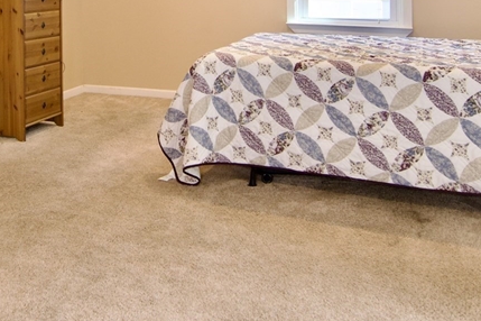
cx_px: 142
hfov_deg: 44.4
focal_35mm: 43
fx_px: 574
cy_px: -35
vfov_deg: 28.3
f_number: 4.5
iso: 400
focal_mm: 12
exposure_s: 1/80
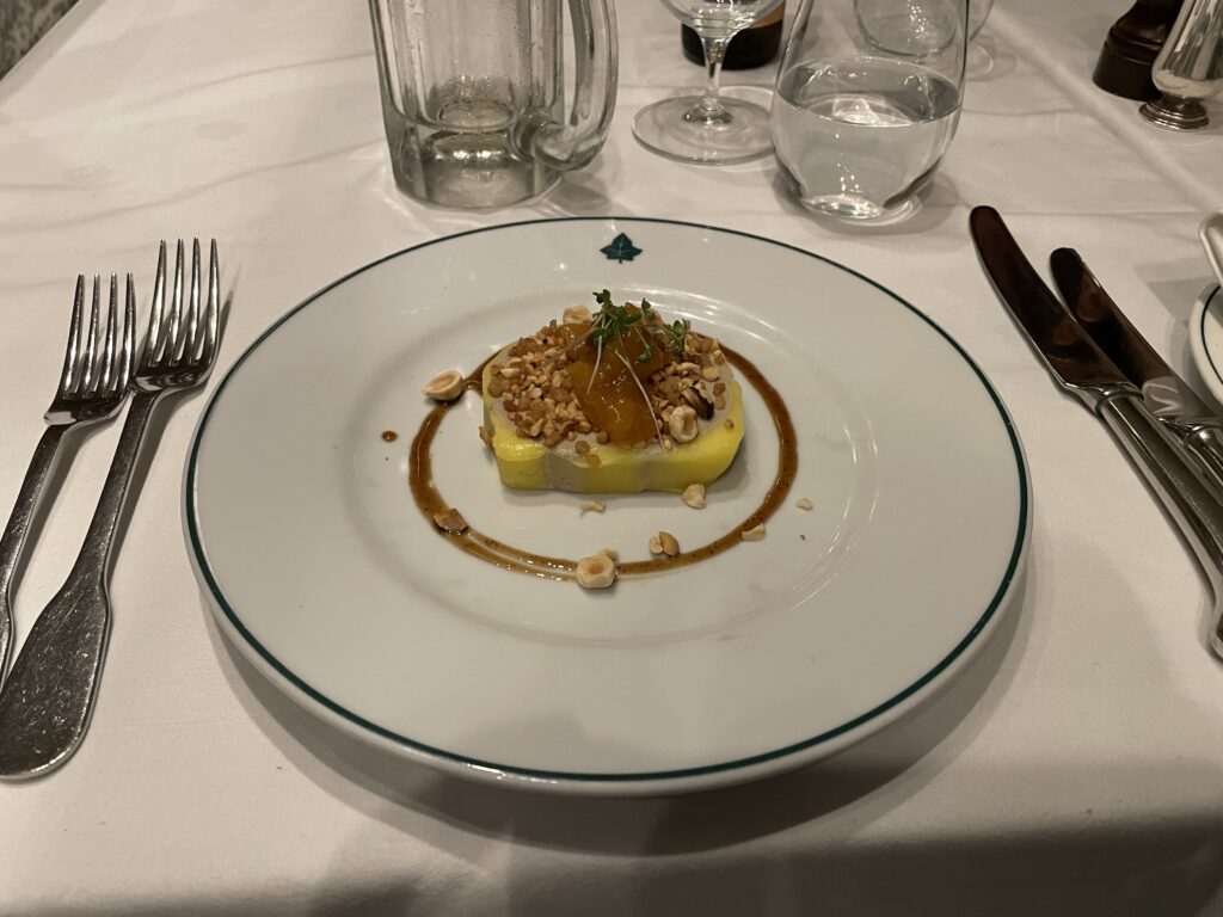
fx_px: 919
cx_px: 612
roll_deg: +0.6
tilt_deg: -42.5
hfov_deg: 67.3
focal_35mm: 26
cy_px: 458
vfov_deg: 53.1
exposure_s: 1/50
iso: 250
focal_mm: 4.2
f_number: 1.6
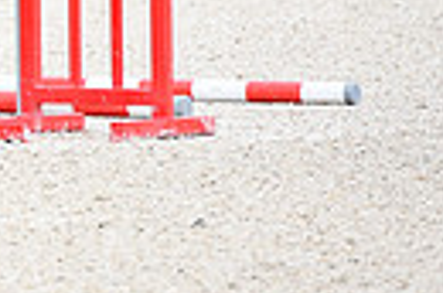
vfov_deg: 1.5
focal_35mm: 895
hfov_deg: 2.3
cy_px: -225
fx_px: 10987
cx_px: -538
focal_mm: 200
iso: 800
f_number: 5
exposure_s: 1/800
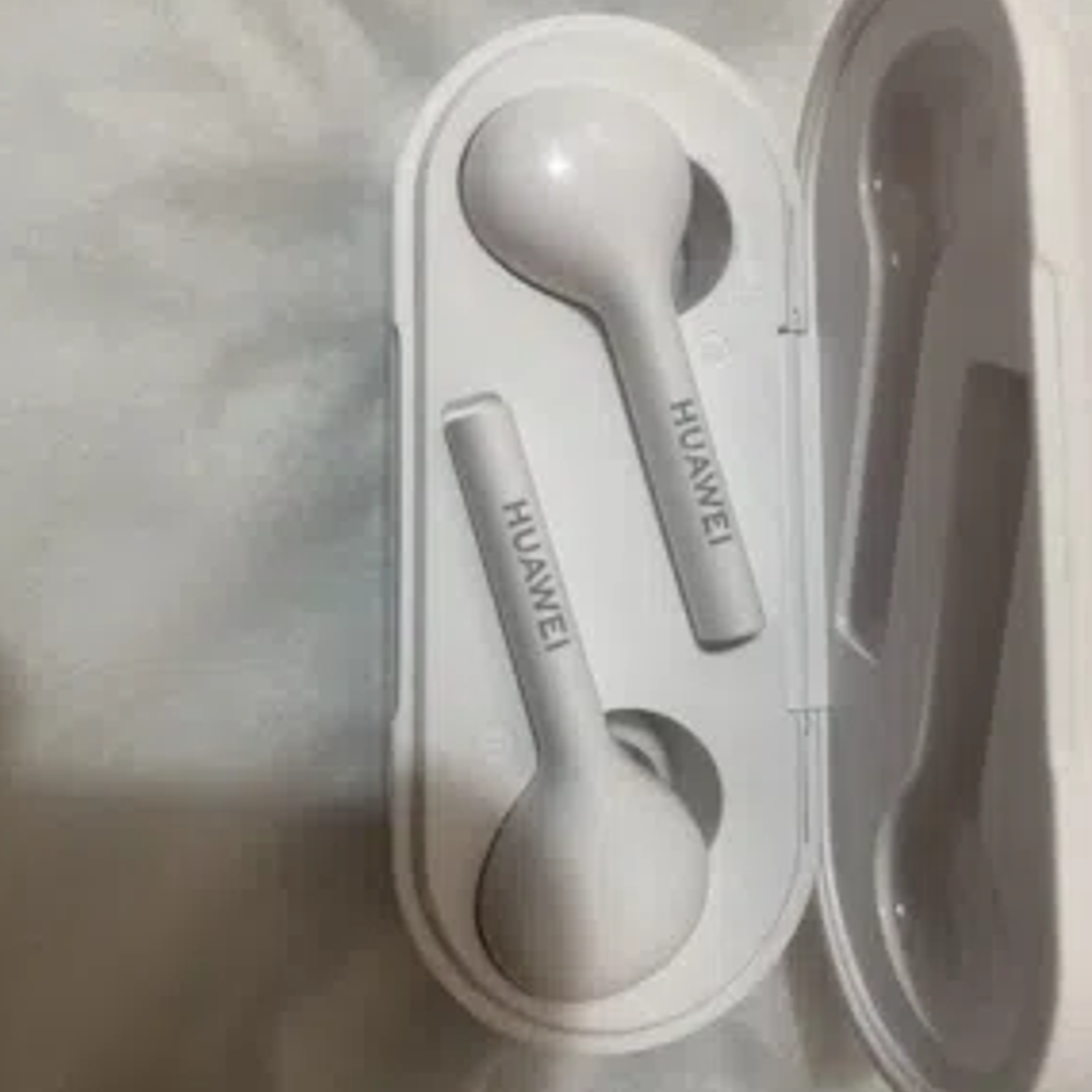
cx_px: 540
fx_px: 1106
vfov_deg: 52.3
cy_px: 460
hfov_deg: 52.5
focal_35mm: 31
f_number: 1.8
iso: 320
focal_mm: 4.25
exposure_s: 1/50
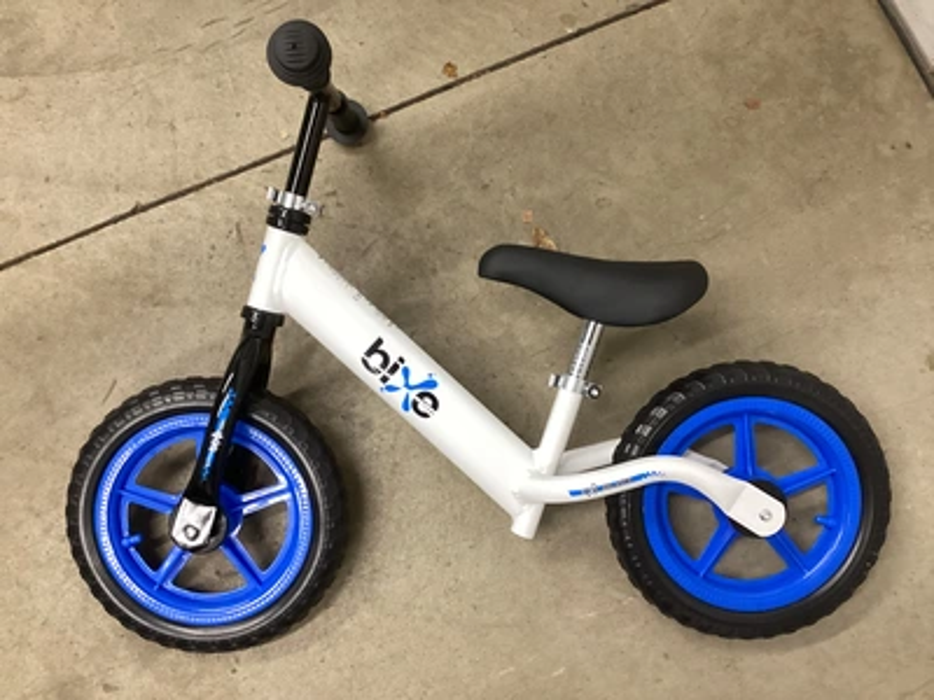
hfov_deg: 58.4
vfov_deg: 45.4
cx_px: 467
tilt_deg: -78.5
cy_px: 350
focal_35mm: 31
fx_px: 836
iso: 160
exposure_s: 1/60
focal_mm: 3.3
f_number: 2.4
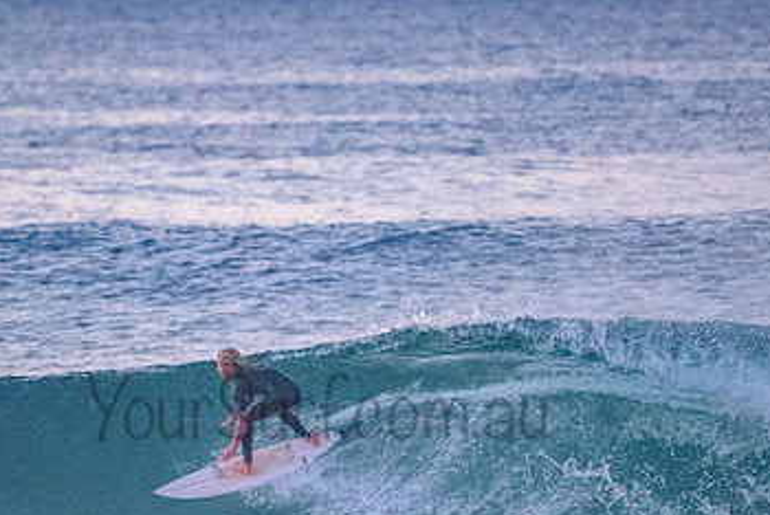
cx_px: 315
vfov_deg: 1.7
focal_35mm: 828
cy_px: 388
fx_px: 17724
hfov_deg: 2.5
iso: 9000
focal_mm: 500
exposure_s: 1/500
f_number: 5.6
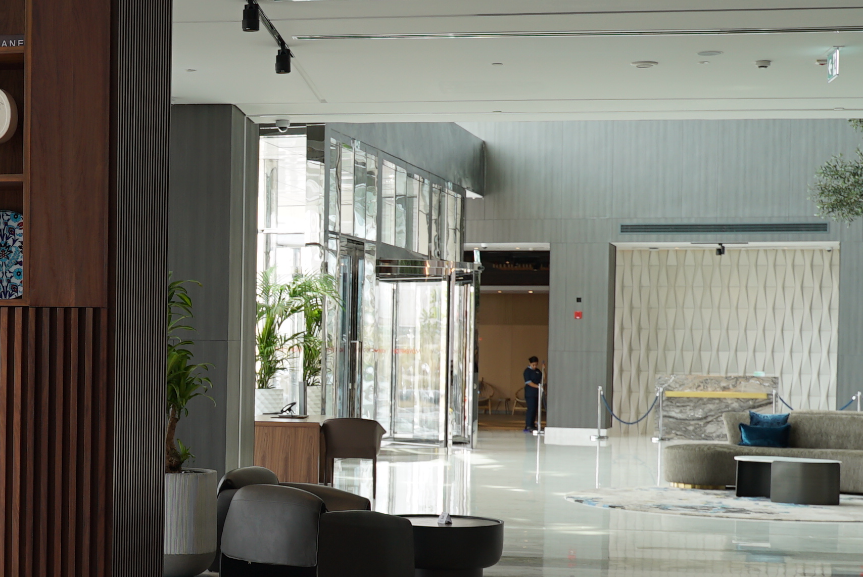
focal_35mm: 72
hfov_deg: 27.1
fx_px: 1727
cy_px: 419
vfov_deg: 18.8
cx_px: 88
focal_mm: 29
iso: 125
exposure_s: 1/60
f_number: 4
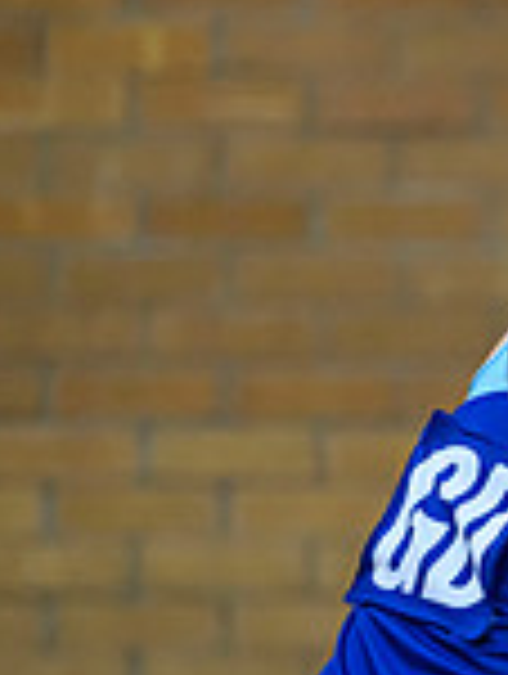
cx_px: 1088
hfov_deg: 1.7
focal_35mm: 852
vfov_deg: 2.3
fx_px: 16624
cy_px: 468
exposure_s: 1/1000
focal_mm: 200
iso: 5000
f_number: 2.8
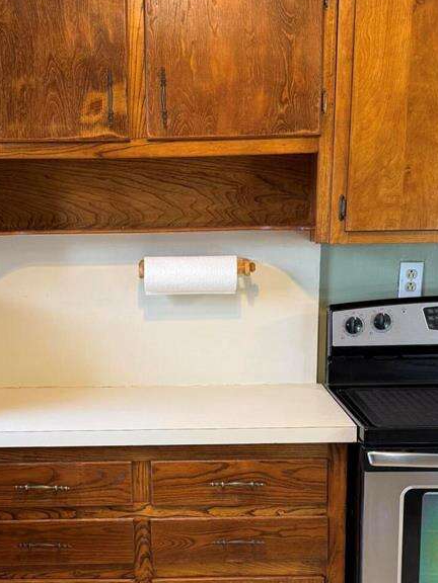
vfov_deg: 37.5
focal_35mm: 50
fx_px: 844
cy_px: 413
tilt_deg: -12.0
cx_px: 175
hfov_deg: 29.0
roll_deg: -0.2
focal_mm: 6.76
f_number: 1.78
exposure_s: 1/121
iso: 160
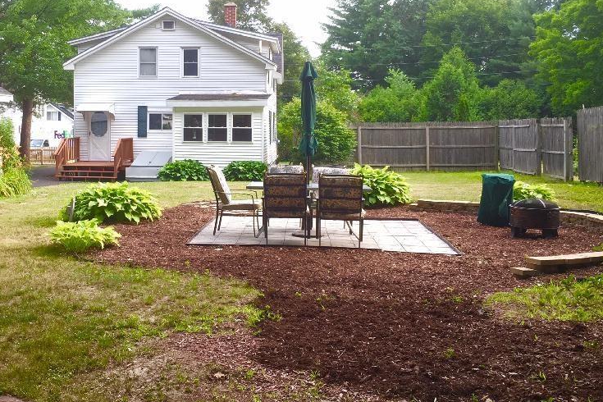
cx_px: 209
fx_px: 703
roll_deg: -0.3
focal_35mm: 42
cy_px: 154
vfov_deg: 31.8
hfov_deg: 45.8
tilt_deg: -2.1
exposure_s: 1/120
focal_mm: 4.15
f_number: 2.2
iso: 25
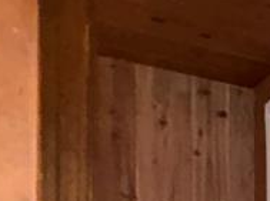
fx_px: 592
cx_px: 620
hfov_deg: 15.7
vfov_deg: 17.6
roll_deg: +2.0
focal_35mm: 76
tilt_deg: +2.2
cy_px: 289
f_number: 2.2
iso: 250
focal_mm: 2.22
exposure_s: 1/29
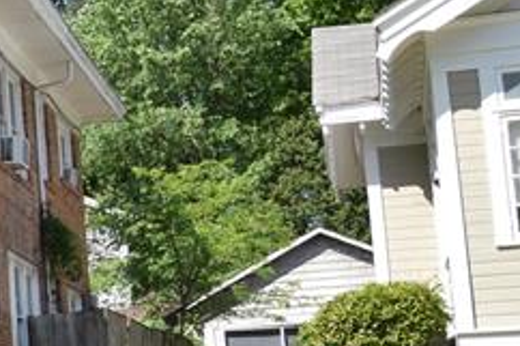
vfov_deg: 10.8
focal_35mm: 127
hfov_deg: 14.1
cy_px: 208
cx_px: -453
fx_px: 1833
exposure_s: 1/320
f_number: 13
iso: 500
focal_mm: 20
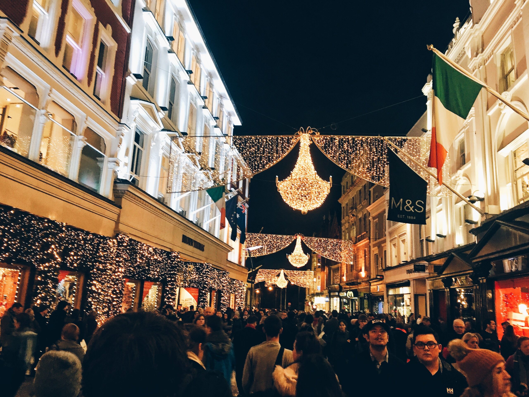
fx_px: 443
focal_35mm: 29
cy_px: 198
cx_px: 264
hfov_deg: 61.7
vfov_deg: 48.2
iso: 125
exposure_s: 1/33
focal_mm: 4.15
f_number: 2.2
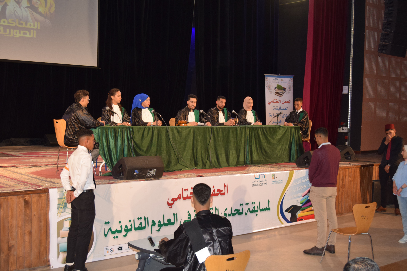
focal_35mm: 46
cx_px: 204
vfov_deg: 28.9
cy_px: 136
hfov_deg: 42.3
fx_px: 526
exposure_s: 1/80
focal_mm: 31
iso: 800
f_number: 4.5
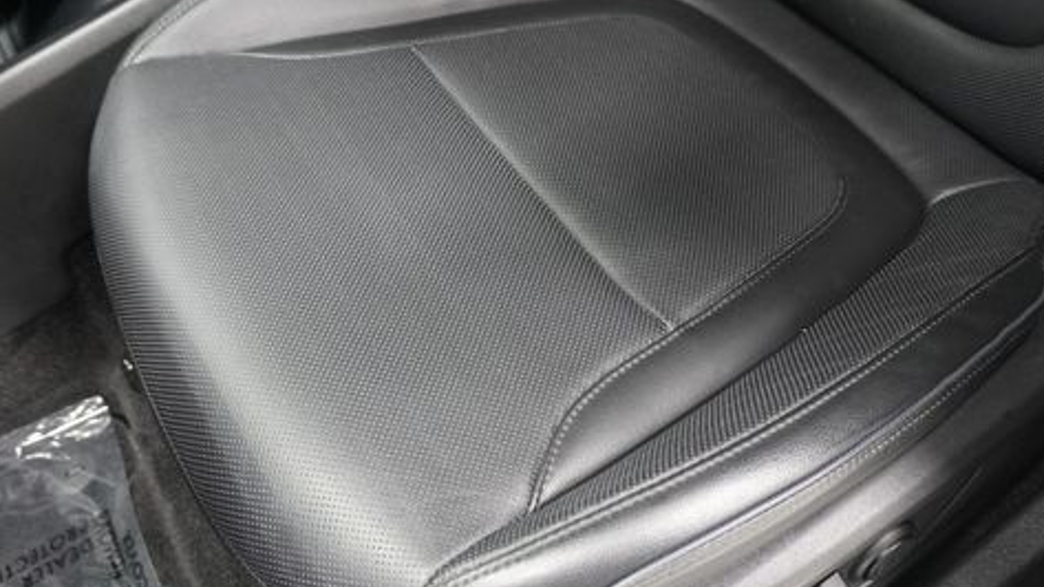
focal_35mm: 34
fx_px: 941
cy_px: 277
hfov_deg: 58.0
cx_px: 512
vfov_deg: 34.6
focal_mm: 16
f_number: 3.5
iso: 2000
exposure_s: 1/60
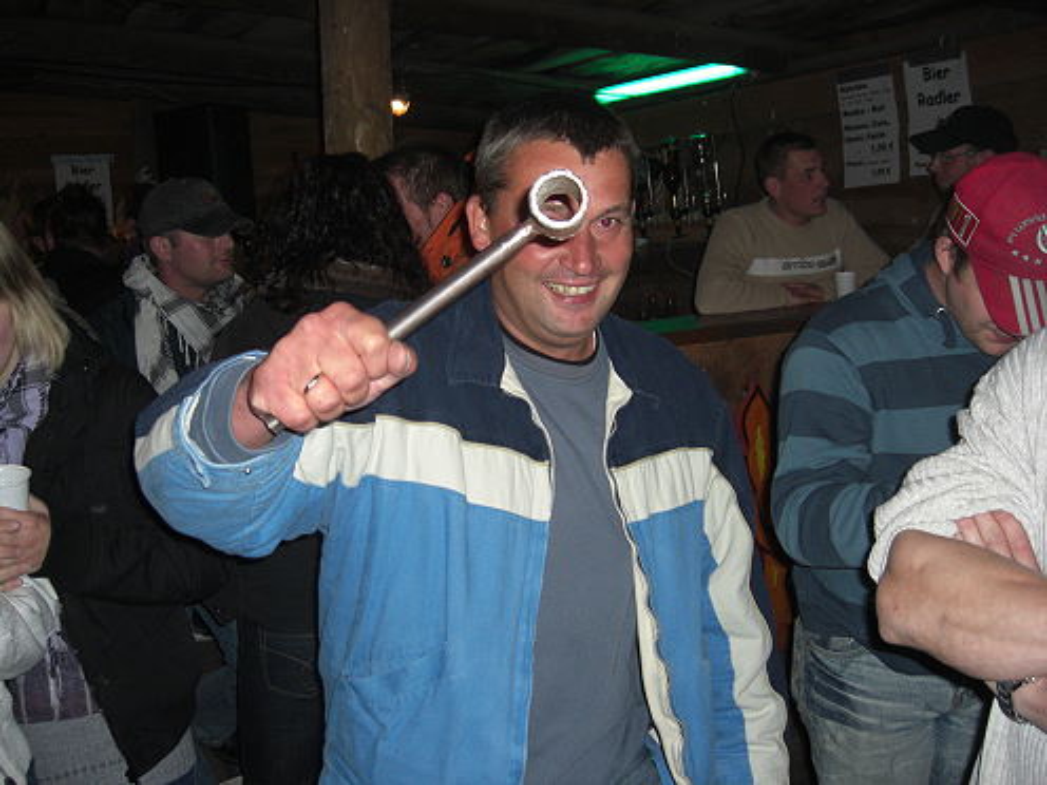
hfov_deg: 49.0
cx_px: 524
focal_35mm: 38
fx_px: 1149
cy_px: 392
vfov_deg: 37.7
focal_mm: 7.9
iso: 200
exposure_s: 1/60
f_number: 2.8
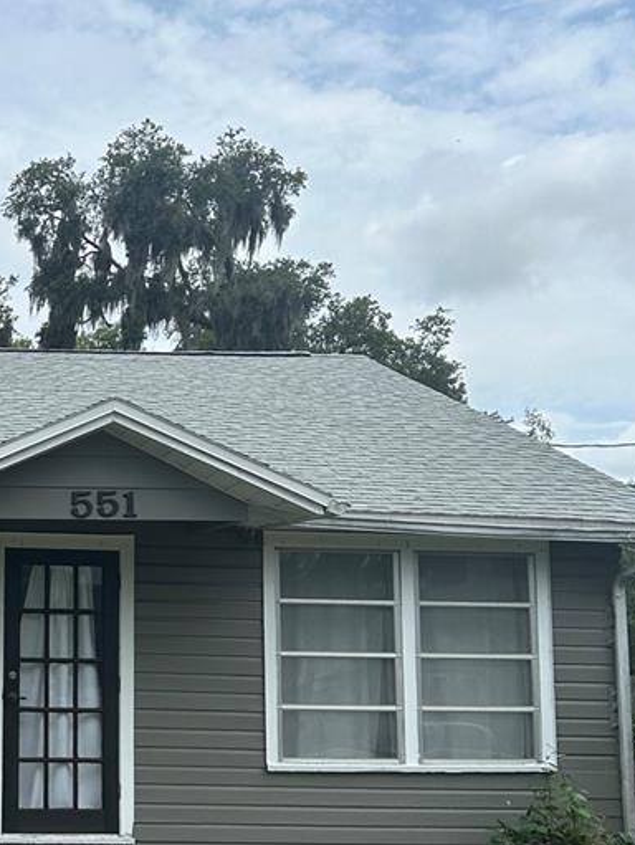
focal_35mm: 61
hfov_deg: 23.1
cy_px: 541
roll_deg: -2.9
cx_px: 0
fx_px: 1490
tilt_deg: +7.1
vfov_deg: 31.5
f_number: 1.5
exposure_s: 1/5587
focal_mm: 5.7
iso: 50
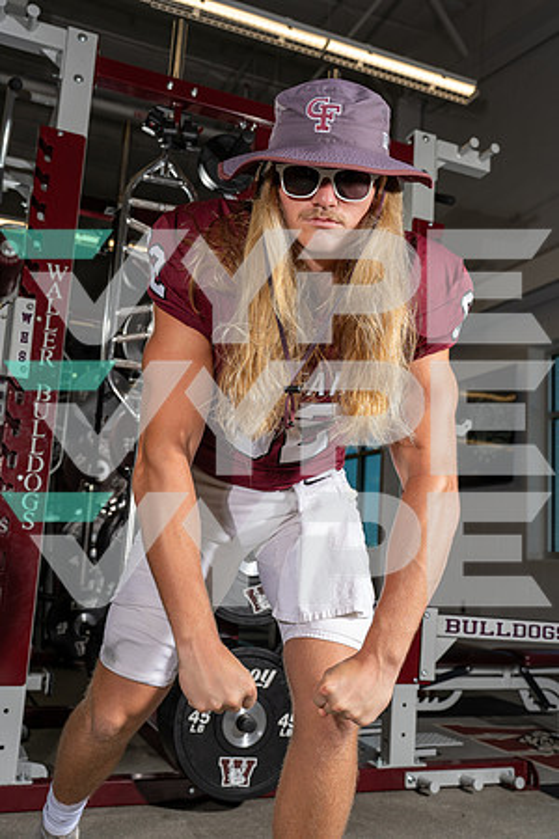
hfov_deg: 38.9
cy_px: 420
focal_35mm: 34
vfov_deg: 55.8
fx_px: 792
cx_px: 280
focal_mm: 34
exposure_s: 1/250
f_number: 5.6
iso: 200
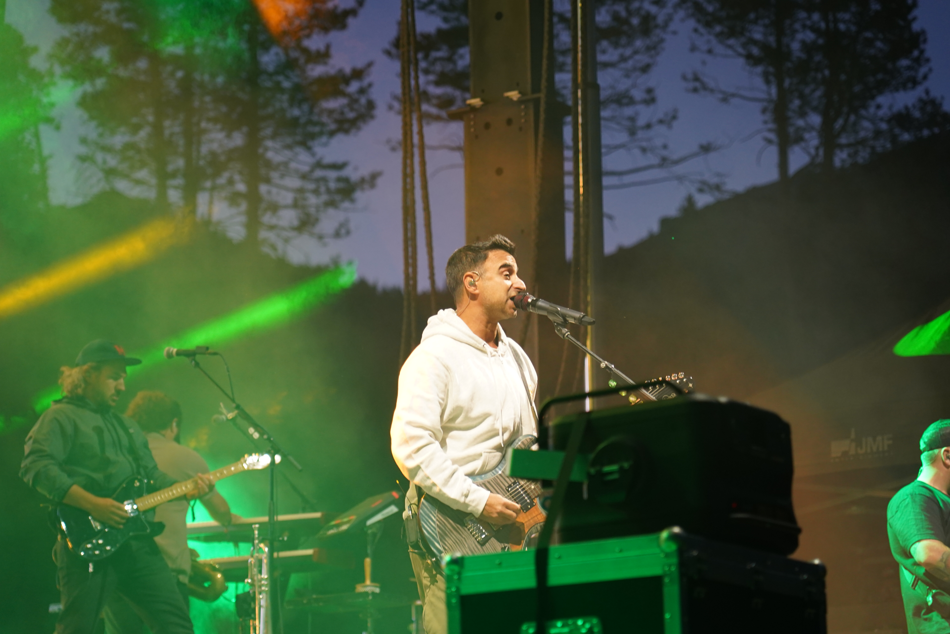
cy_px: 317
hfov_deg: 19.5
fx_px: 2771
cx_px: 475
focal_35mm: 105
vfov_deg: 13.0
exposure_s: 1/160
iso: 1600
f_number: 4
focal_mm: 105
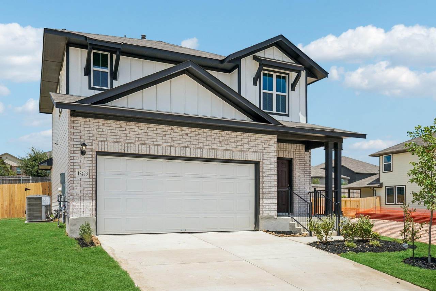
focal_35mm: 31
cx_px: 218
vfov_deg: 42.3
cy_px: 146
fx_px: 375
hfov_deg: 60.3
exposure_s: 1/800
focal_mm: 31
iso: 200
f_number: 9
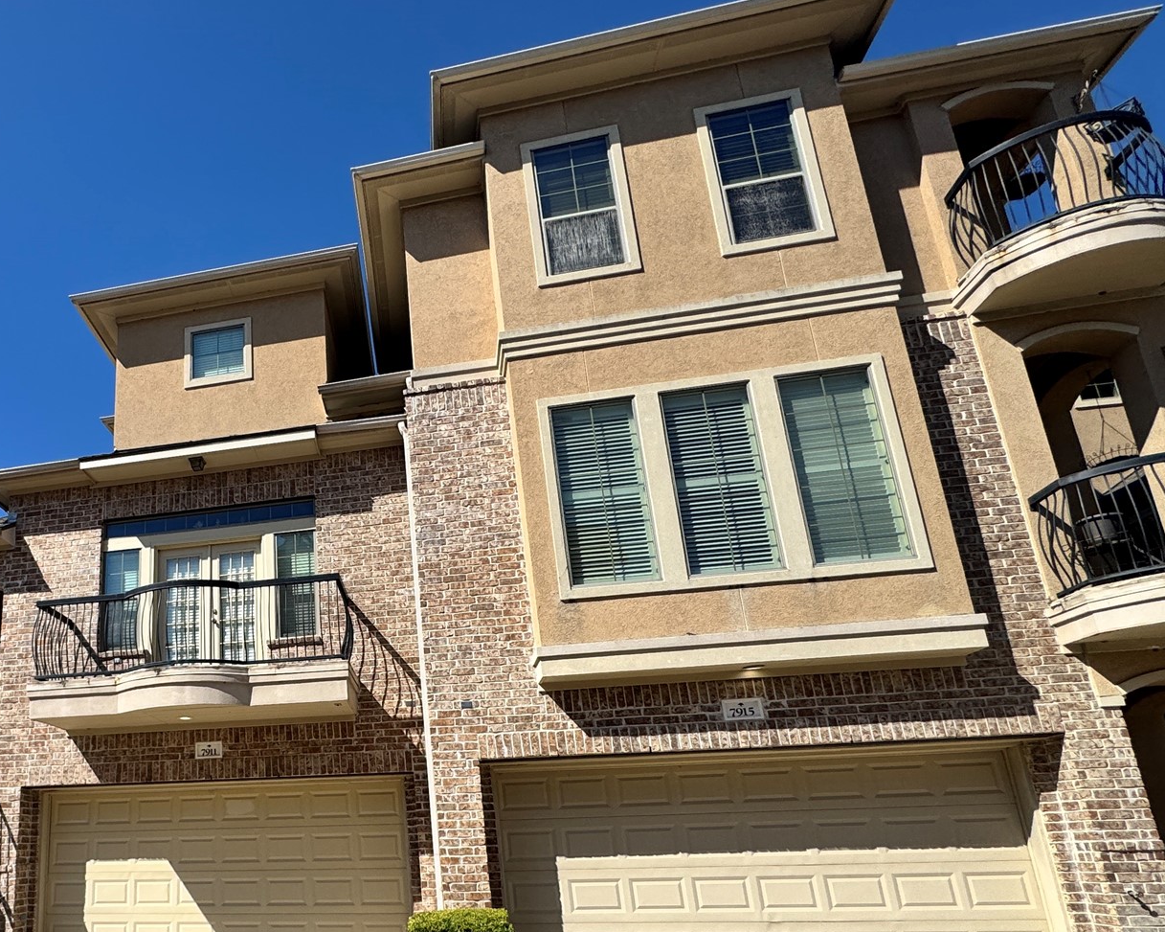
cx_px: 261
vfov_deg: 58.7
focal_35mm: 23
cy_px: 658
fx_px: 793
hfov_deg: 67.0
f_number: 2.2
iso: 50
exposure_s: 1/2770
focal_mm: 2.22
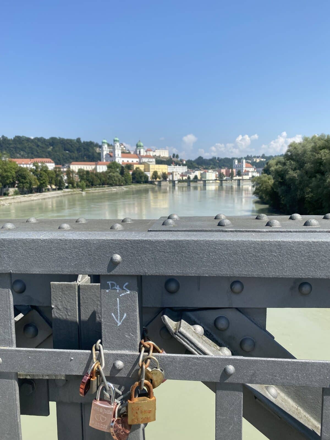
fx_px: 330
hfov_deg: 53.1
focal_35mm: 26
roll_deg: +1.5
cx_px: 165
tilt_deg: -6.2
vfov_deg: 67.3
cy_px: 220
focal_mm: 4.25
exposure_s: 1/2315
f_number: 1.8
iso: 32
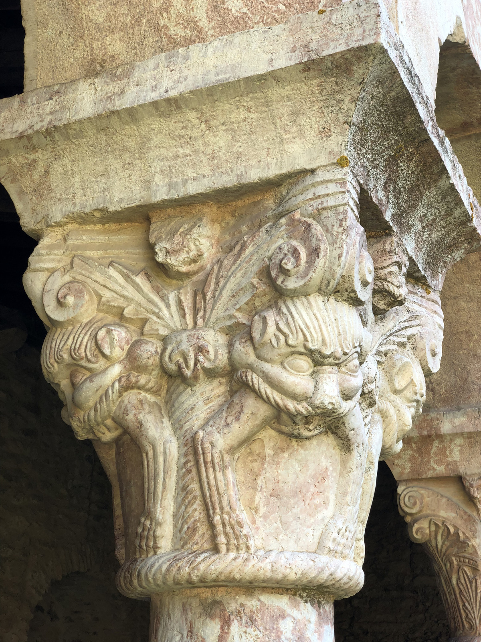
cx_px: 240
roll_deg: +1.1
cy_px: 321
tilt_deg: +21.2
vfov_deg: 36.8
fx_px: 963
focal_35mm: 52
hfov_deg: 28.0
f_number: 2.4
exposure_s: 1/120
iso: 16
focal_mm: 6
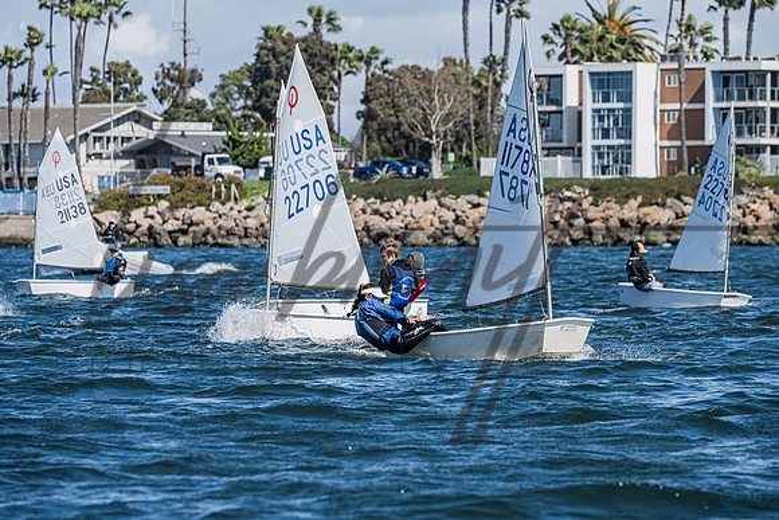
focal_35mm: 241
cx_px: 374
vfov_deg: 5.7
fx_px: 5221
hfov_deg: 8.5
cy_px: 268
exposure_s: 1/1000
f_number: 8
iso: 320
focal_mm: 230
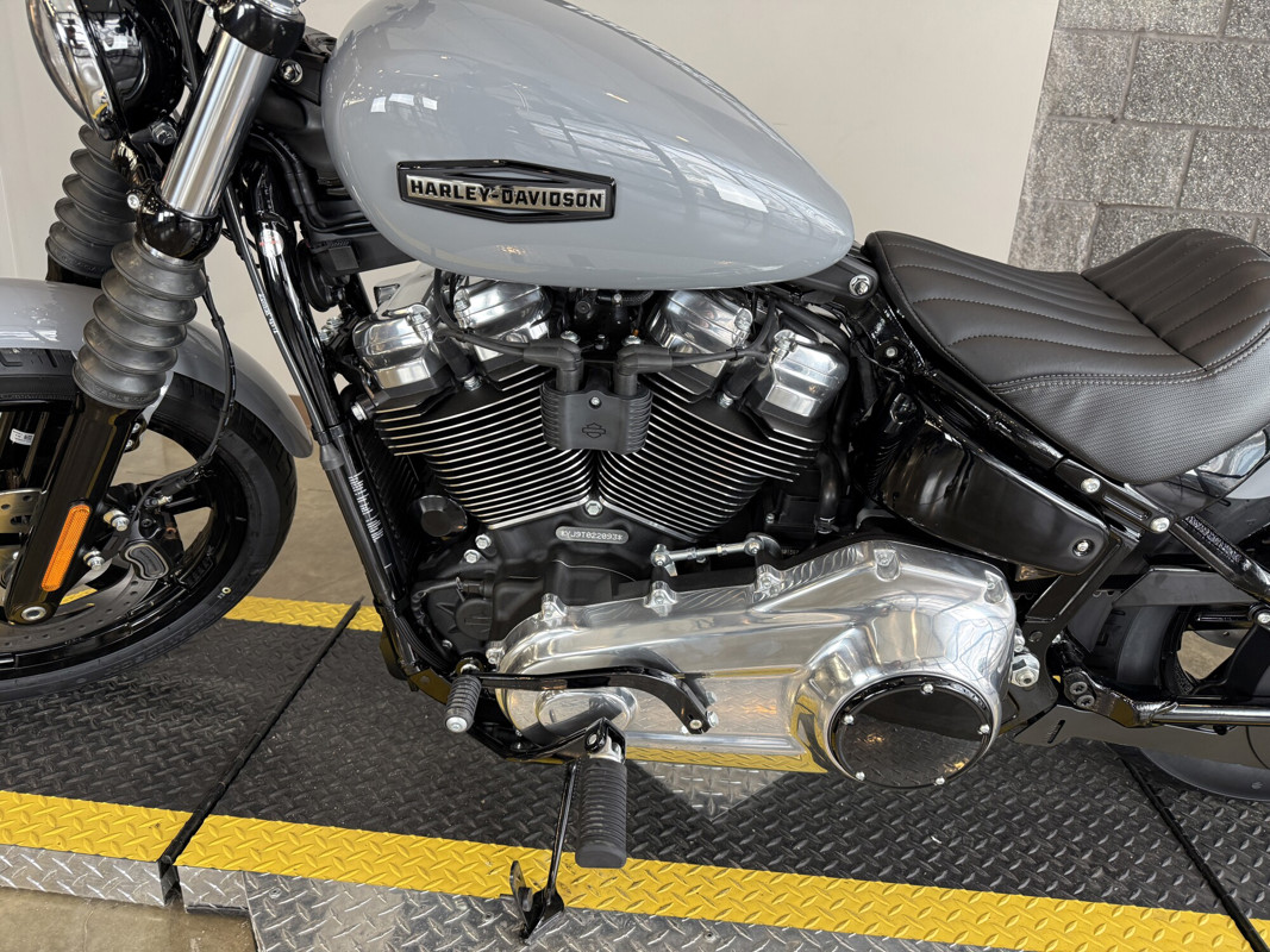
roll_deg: -5.0
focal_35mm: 24
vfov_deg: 56.8
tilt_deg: -20.3
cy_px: 476
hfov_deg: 71.6
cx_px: 635
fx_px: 880
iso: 200
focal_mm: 6.76
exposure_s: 1/60
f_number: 1.78
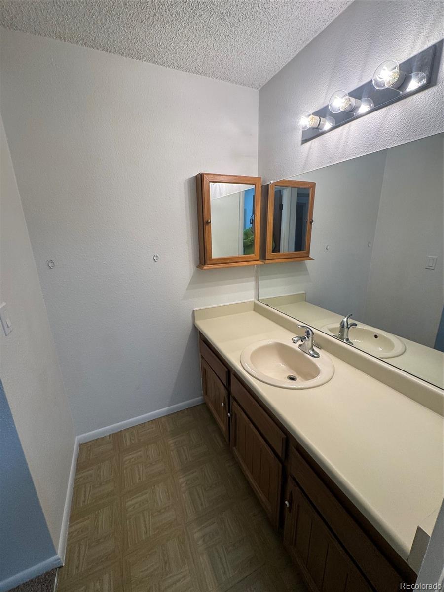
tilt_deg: -16.0
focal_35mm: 14
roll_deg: +1.3
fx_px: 239
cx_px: 222
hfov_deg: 85.7
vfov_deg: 102.1
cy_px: 296
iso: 125
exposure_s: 1/120
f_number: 2.2
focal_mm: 2.22
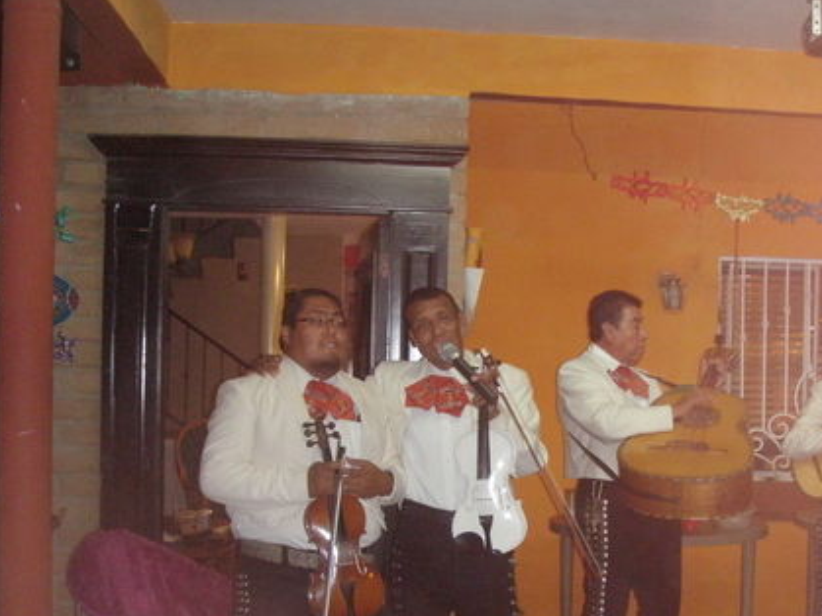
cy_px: 432
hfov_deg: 33.0
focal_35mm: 58
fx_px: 1377
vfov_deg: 25.0
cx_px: 524
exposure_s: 1/30
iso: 400
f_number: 3.5
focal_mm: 6.7
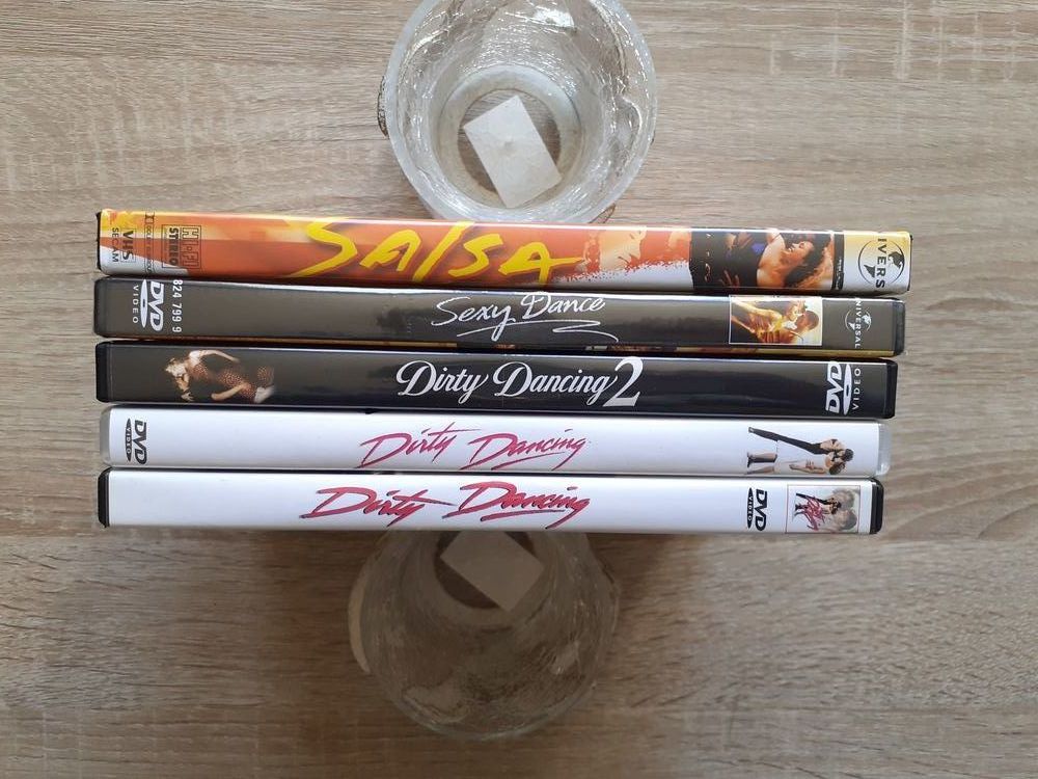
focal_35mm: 27
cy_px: 390
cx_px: 519
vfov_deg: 51.4
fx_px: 810
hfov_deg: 65.3
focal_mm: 3.6
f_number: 1.9
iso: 80
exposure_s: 1/50
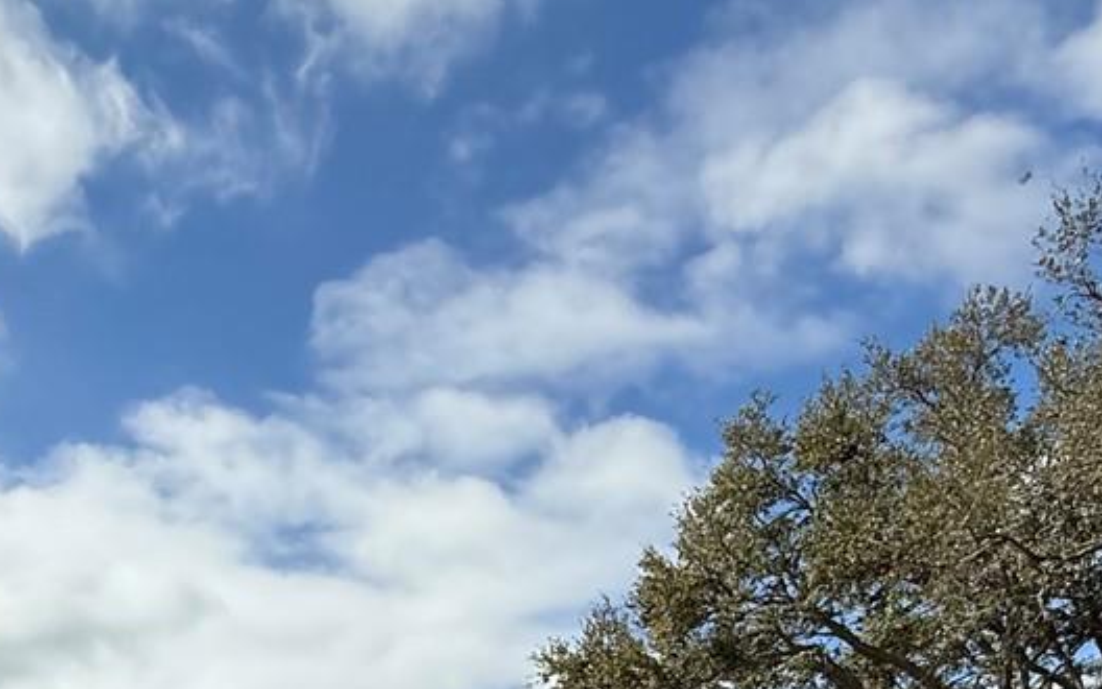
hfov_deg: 43.5
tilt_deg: +2.8
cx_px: 338
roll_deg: +0.6
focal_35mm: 45
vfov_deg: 23.7
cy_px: 983
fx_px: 1351
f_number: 2.2
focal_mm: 2.22
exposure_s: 1/2976
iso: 50
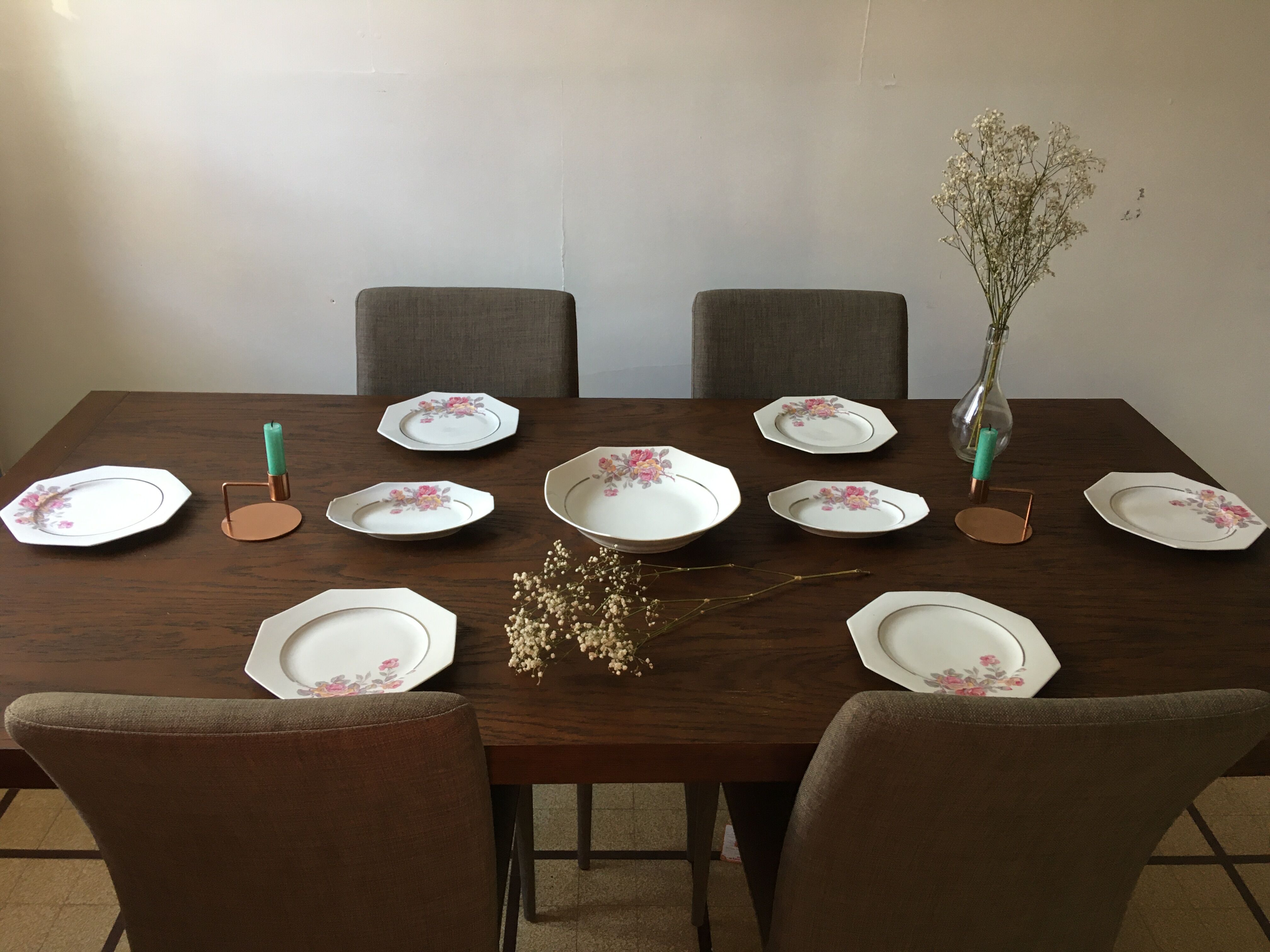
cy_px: 476
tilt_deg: -26.6
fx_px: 1064
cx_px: 635
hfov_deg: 61.7
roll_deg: -1.5
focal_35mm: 29
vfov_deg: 48.2
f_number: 2.2
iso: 80
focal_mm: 4.15
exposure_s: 1/33
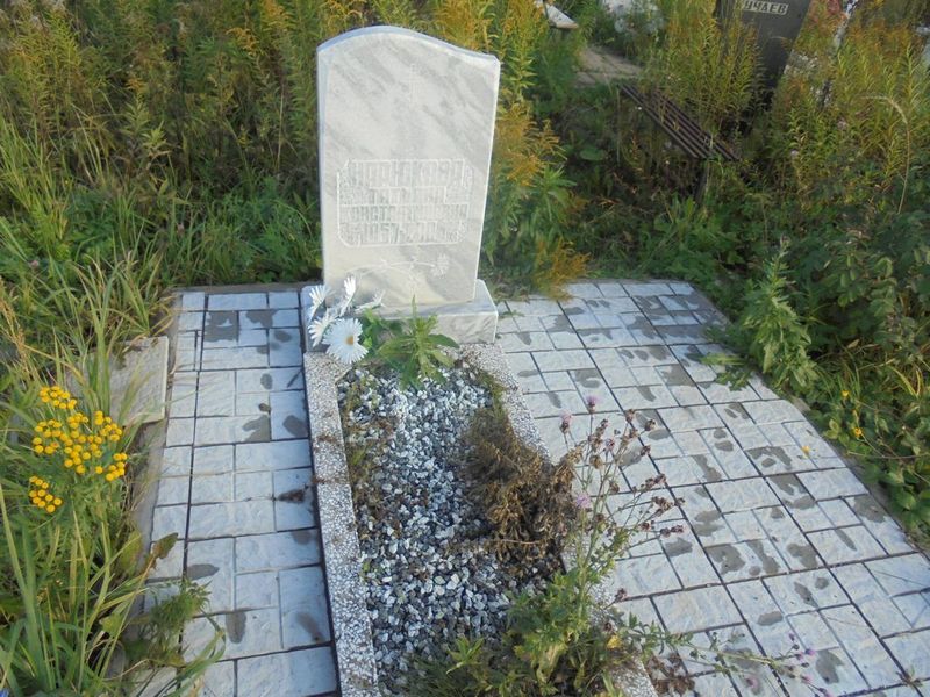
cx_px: 465
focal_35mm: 26
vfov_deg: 53.1
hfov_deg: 67.3
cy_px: 348
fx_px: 699
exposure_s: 1/250
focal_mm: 4.6
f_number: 3.5
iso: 100
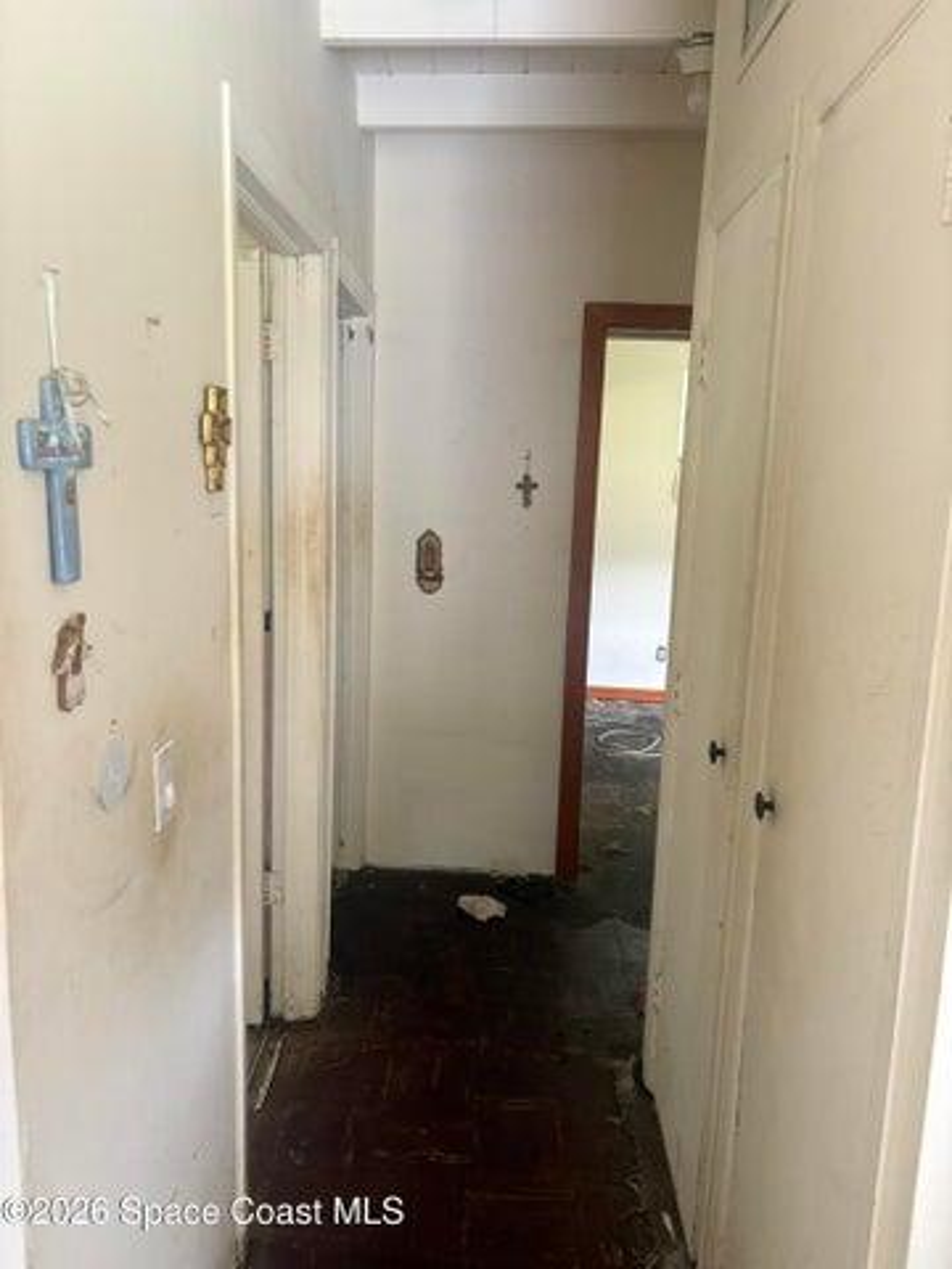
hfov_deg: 53.1
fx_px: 953
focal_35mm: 26
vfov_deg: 67.3
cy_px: 634
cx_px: 476
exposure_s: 1/60
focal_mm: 5.96
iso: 250
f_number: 1.6
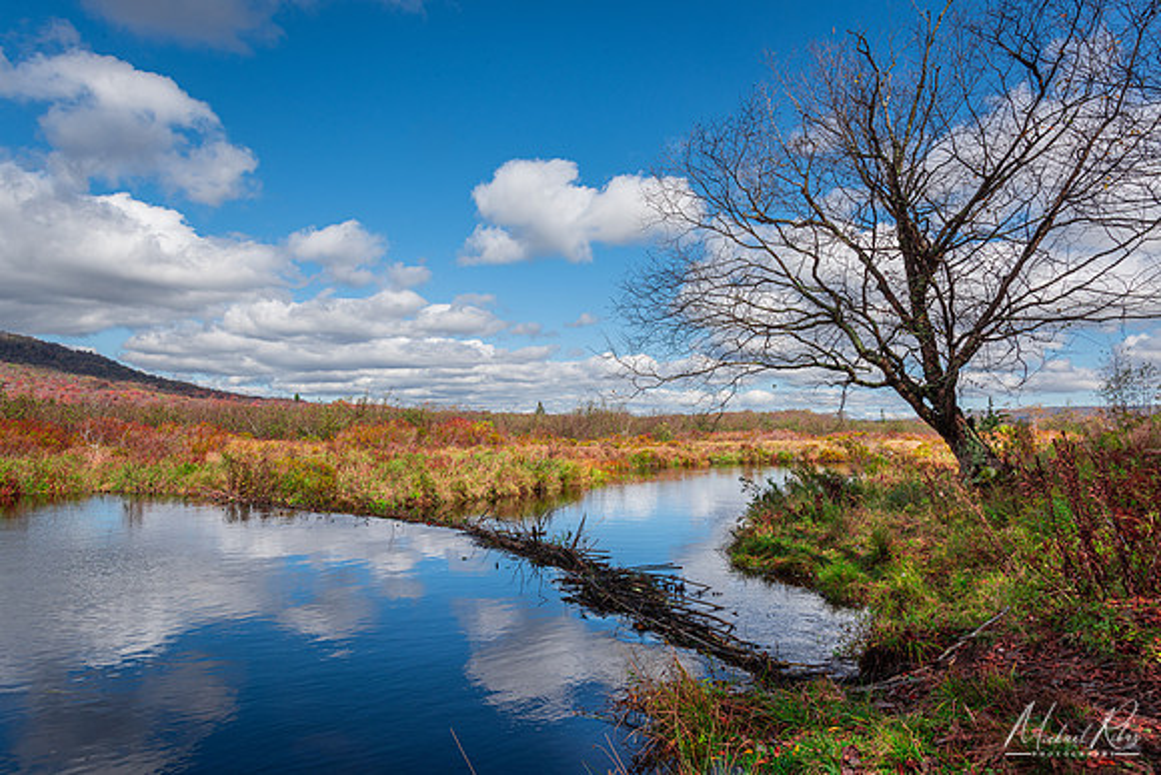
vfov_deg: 53.2
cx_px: 580
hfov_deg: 73.7
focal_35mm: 24
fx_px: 774
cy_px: 388
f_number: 13
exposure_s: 1/100
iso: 100
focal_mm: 24
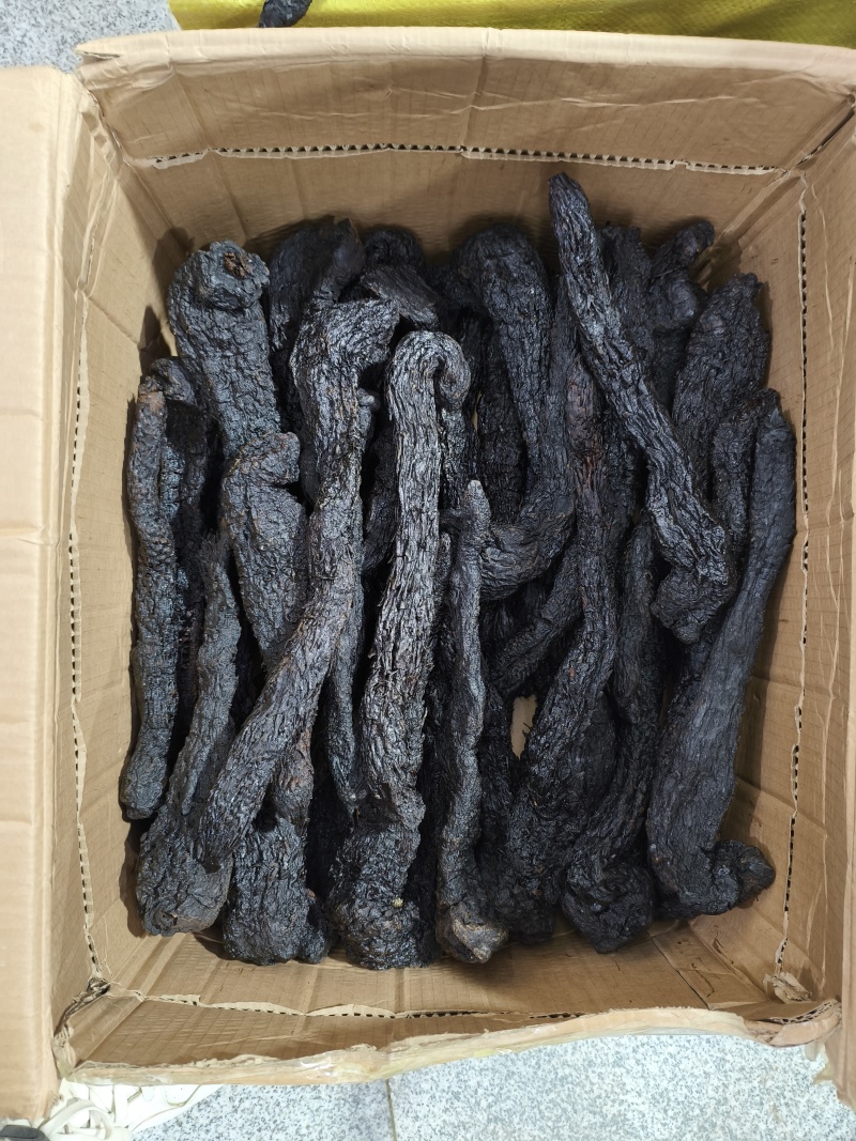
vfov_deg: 73.9
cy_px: 570
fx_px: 758
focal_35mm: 23
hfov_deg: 58.9
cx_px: 428
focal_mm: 5.84
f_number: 1.6
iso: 200
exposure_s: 1/50
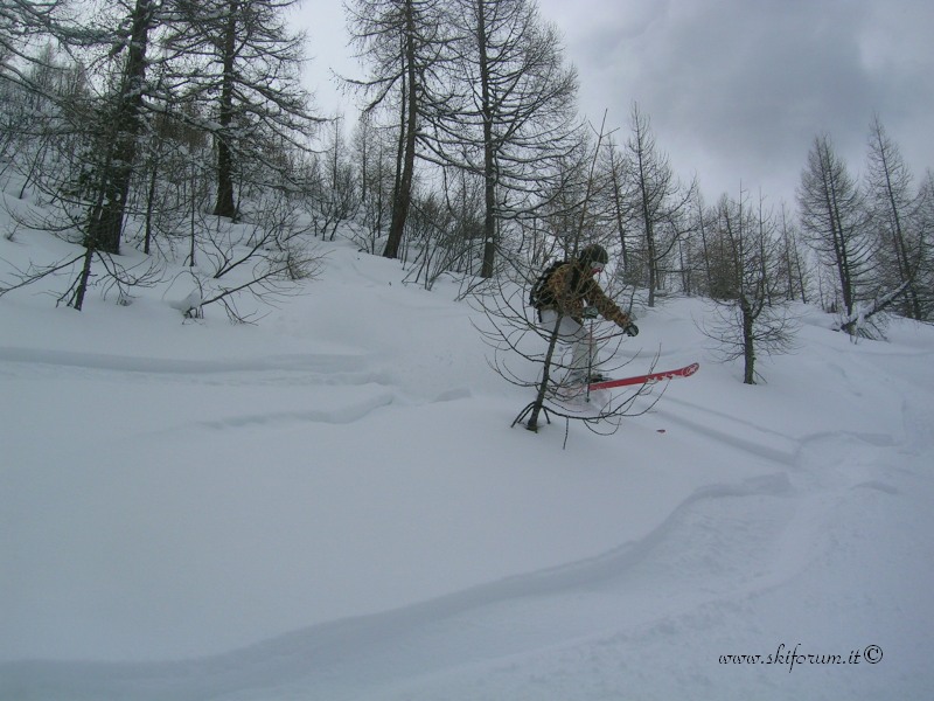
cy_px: 350
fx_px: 1457
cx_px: 467
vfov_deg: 27.0
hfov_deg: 35.5
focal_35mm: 54
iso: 50
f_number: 4.8
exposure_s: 1/1645
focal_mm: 5.4
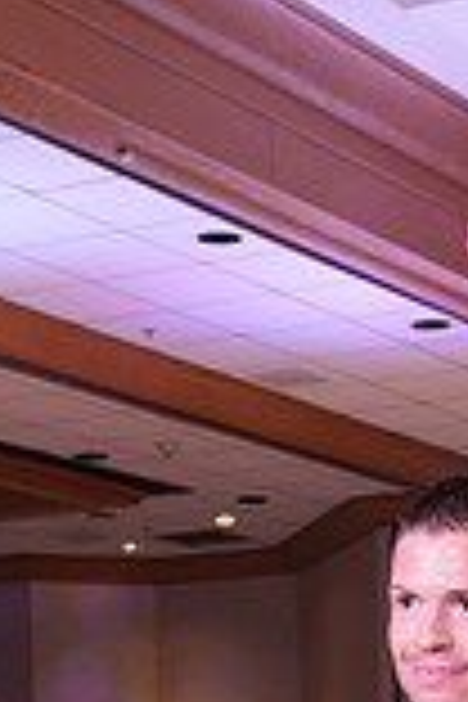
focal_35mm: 130
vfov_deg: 14.6
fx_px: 2535
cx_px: 628
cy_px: 1084
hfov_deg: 10.3
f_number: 5.6
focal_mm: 35
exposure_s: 1/200
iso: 2000
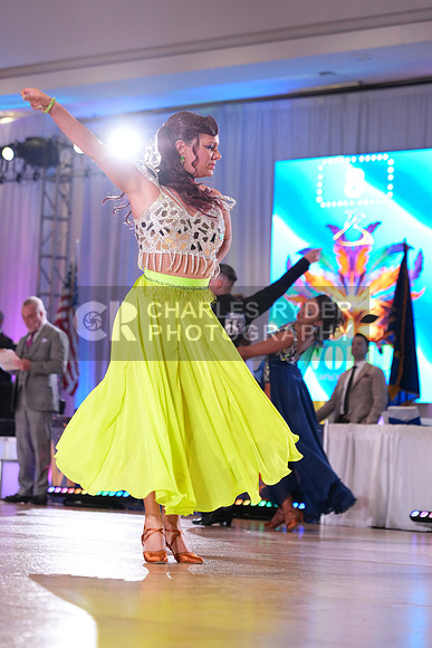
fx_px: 1889
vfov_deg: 19.5
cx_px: 216
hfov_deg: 13.0
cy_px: 324
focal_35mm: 105
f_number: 4
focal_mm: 105
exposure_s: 1/320
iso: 2000
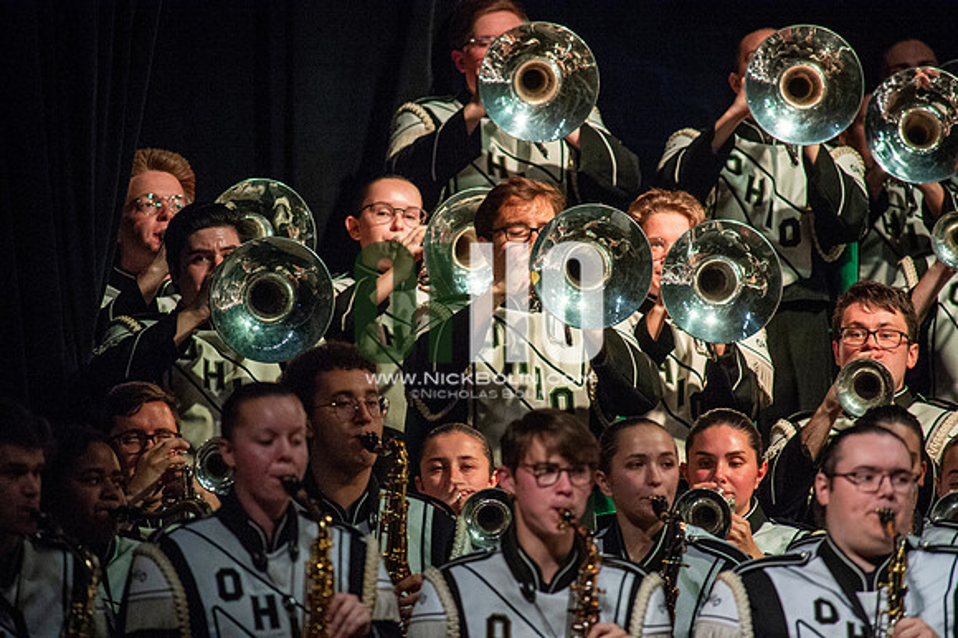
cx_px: 479
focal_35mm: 600
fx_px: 15957
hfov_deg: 3.4
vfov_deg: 2.3
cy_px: 319
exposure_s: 1/400
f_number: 5.6
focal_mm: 600
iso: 5000
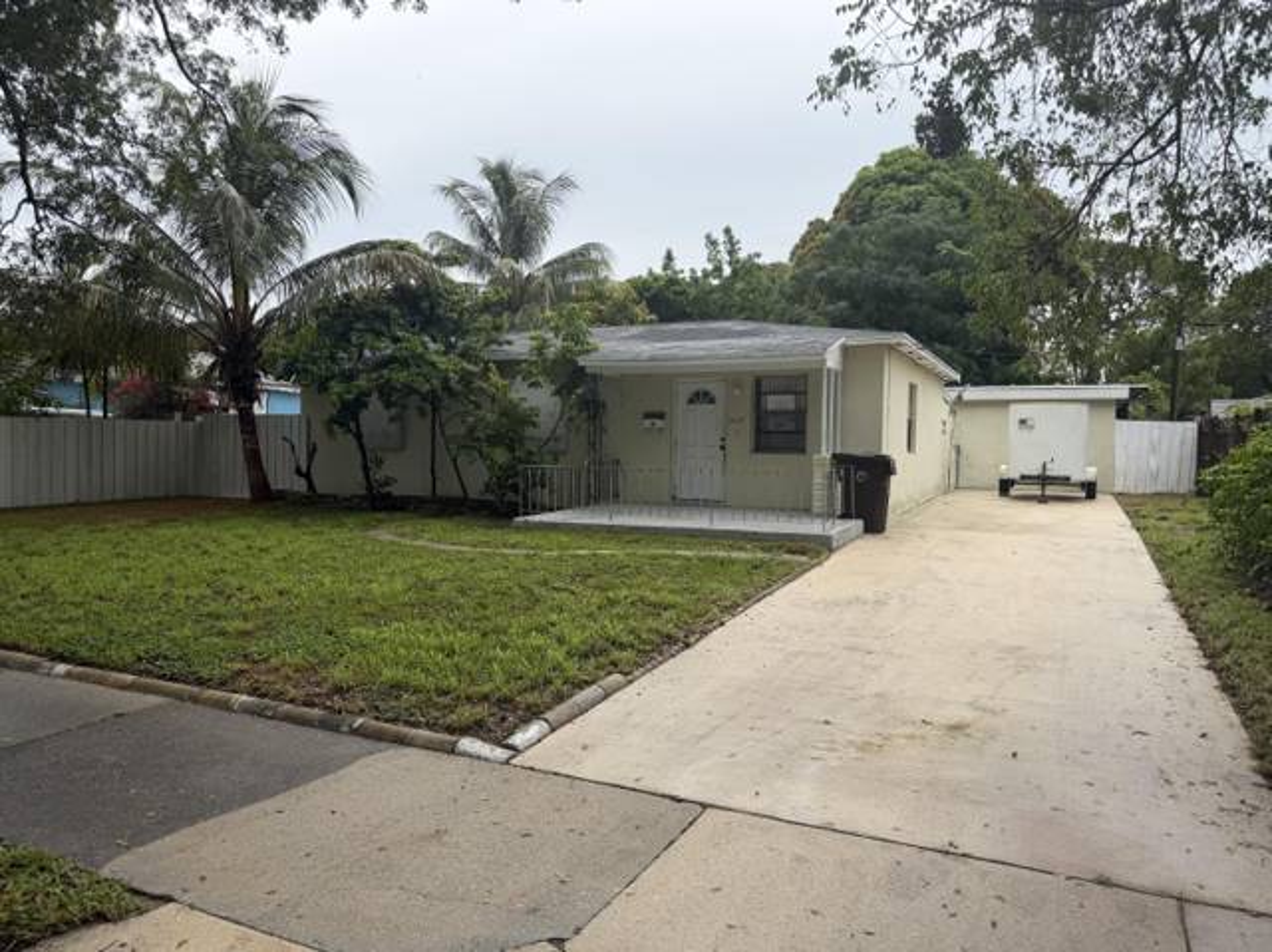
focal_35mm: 24
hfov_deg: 71.6
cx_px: 636
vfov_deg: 56.8
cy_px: 476
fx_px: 881
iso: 80
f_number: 1.78
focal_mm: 6.76
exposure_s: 1/3279
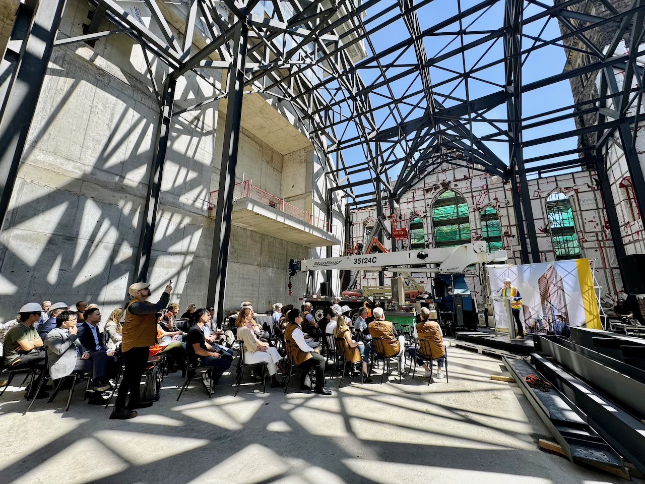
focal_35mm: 14
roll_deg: +0.1
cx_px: 322
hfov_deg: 102.1
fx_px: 261
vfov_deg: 85.7
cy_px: 242
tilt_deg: +11.6
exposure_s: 1/620
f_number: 2.2
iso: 40
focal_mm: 2.22
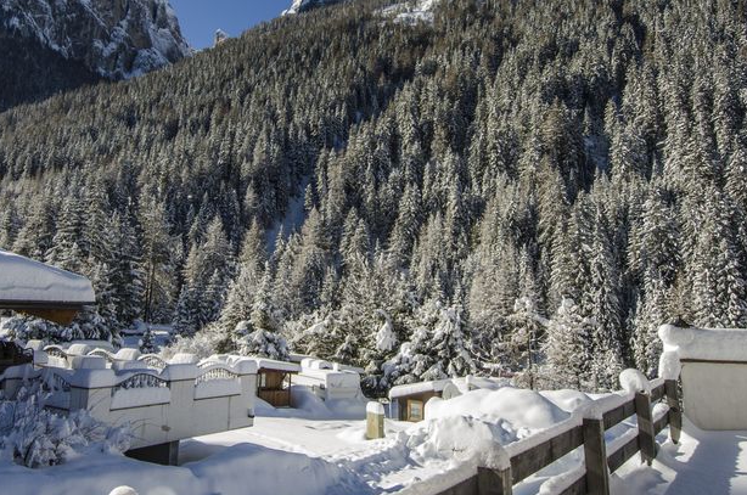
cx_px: 286
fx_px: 621
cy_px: 158
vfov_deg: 42.8
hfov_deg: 61.3
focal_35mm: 30
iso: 250
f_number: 8
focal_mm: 12
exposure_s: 1/500
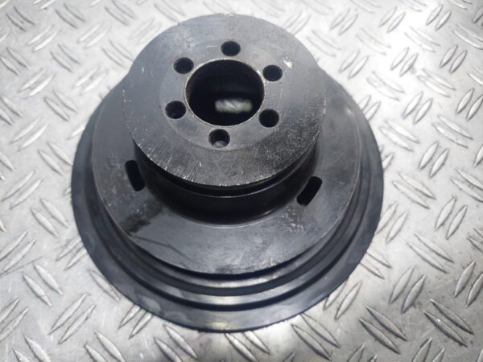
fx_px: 349
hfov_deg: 69.4
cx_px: 242
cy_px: 181
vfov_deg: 54.9
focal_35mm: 25
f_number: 1.8
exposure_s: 1/100
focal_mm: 5.23
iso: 200
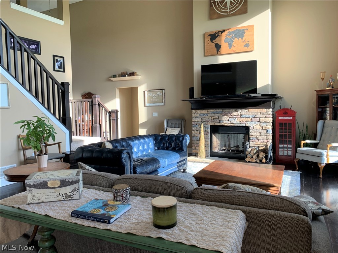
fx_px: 254
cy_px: 126
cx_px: 169
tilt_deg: -2.8
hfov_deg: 67.3
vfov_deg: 53.0
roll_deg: +1.4
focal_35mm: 26
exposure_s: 1/122
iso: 32
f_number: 1.8
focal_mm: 4.25
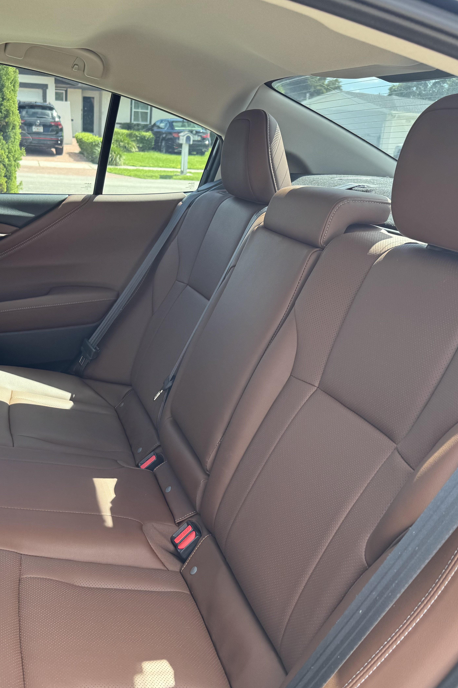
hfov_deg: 38.5
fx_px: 649
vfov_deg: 55.8
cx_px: 161
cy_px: 344
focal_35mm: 34
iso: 80
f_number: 1.78
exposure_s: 1/302
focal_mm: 6.76
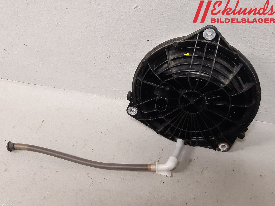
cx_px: 138
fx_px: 207
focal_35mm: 26
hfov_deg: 67.3
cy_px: 103
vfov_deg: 53.1
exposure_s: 1/50
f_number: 1.7
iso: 250
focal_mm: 3.93
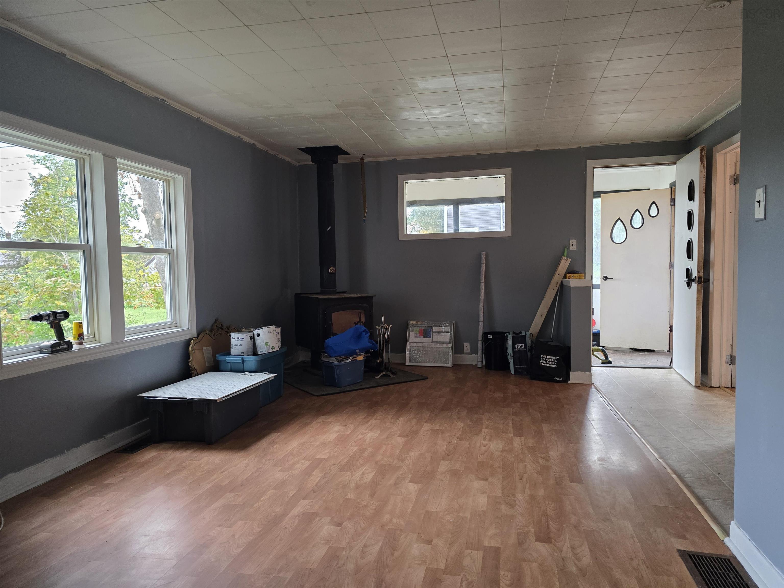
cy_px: 294
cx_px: 392
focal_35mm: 23
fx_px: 521
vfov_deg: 58.9
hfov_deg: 73.9
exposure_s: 1/120
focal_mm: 6.3
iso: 320
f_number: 1.7
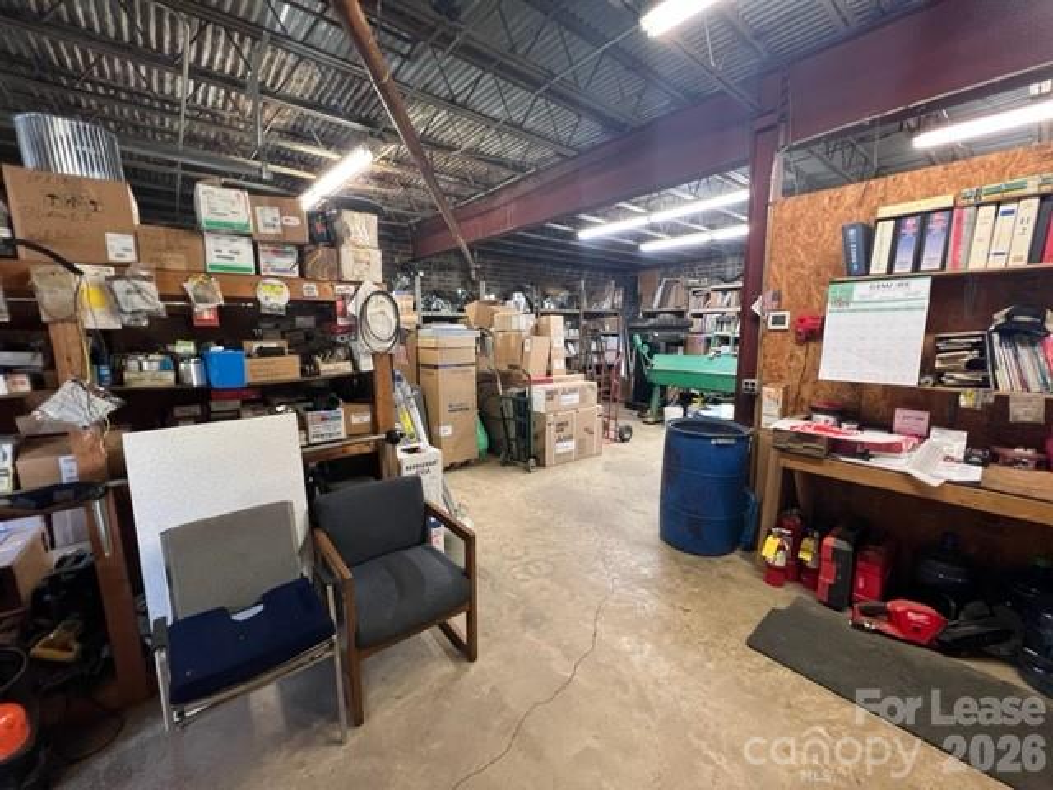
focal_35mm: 13
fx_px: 395
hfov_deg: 106.2
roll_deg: +0.7
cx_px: 526
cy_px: 395
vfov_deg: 89.9
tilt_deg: -9.9
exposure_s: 1/60
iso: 400
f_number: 1.8
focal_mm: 1.57
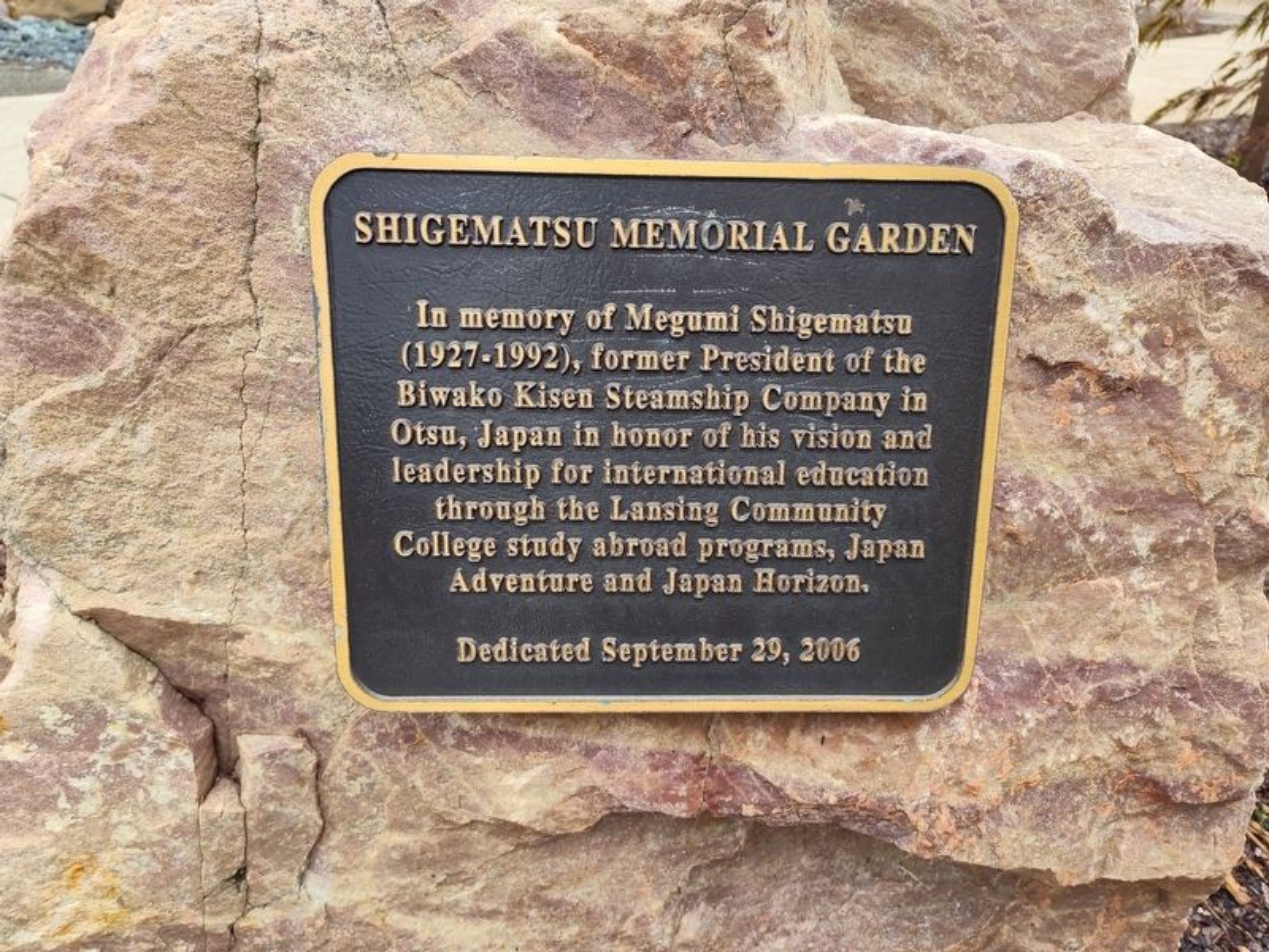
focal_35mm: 23
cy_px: 476
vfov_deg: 58.9
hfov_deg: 73.9
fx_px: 843
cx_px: 634
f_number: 1.8
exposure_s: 1/376
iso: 100
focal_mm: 5.56
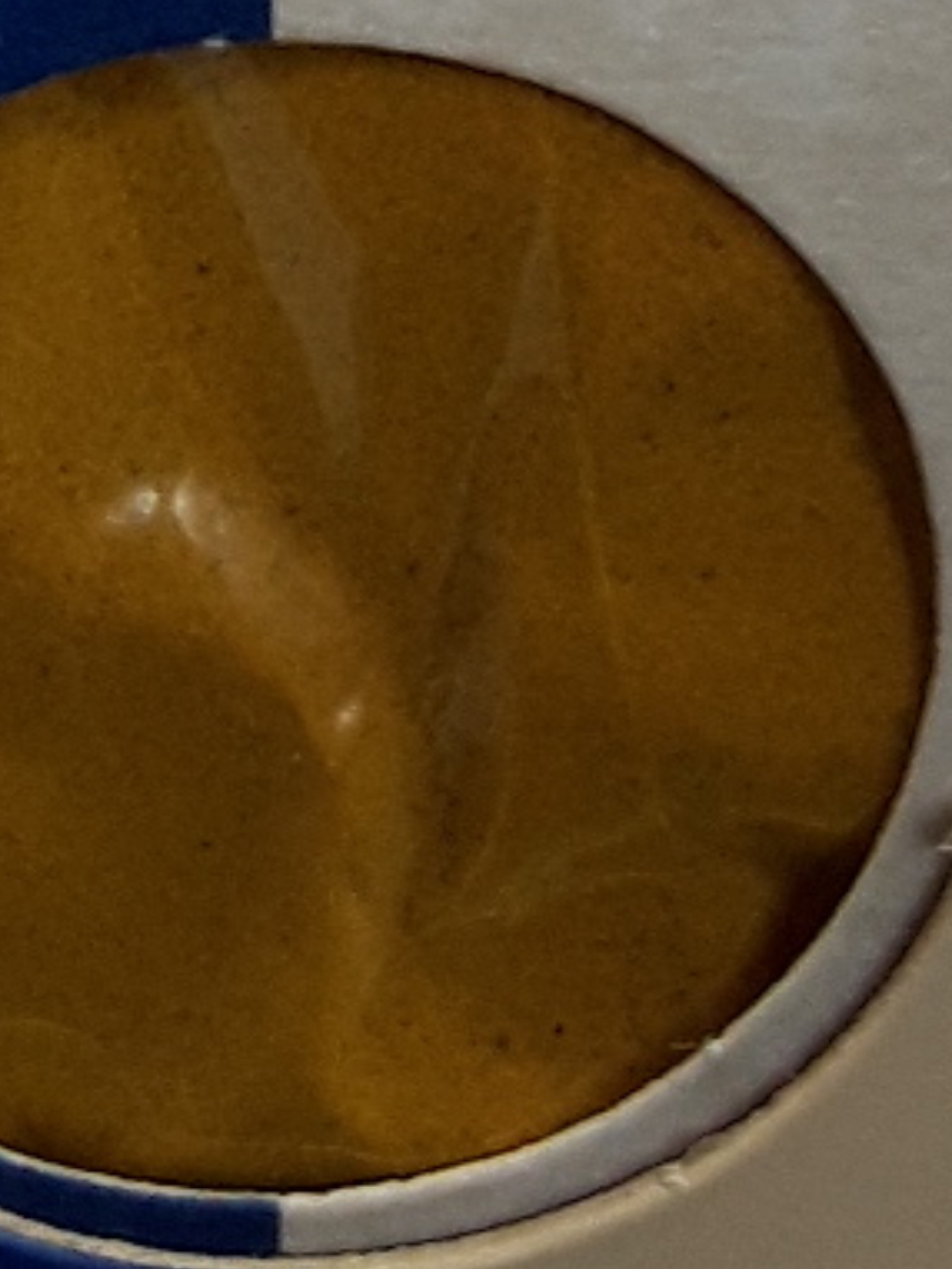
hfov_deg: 10.2
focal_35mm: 145
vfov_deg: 11.7
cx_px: 250
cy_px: -1512
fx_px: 5314
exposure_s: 1/33
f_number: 1.9
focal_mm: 2.91
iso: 50
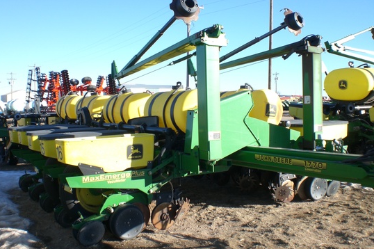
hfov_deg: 48.5
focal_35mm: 40
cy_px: 130
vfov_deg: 33.4
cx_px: 186
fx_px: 415
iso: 50
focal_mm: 6.3
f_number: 4.4
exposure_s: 1/200
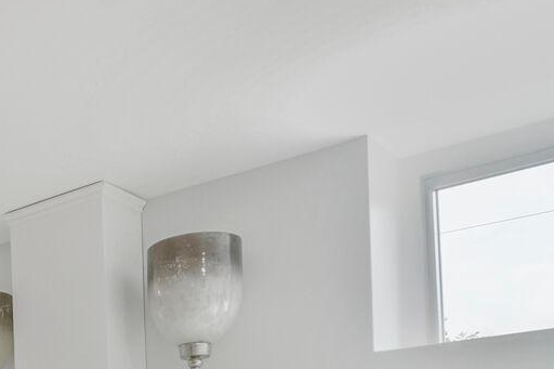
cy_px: 558
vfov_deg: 21.1
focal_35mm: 54
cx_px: -319
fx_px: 831
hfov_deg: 25.4
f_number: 8
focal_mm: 16
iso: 800
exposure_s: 1/15
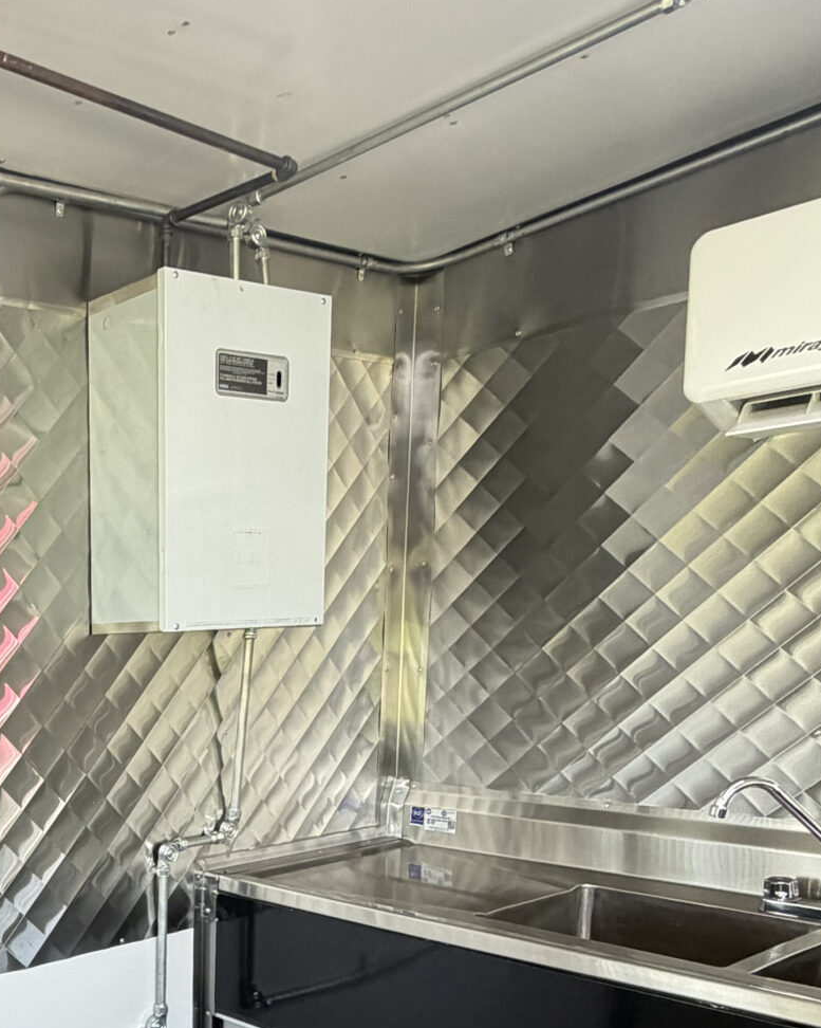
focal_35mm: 36
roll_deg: -0.5
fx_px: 1094
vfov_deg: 47.7
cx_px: -127
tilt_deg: -8.7
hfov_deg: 34.3
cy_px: 814
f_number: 2.2
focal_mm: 2.22
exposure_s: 1/121
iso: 250
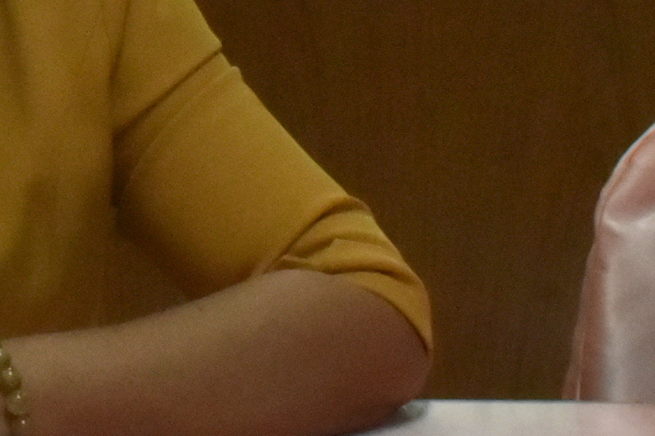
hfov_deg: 11.1
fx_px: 3286
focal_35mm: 181
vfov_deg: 7.5
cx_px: -152
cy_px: -152
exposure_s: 1/60
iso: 3200
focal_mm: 23
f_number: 18
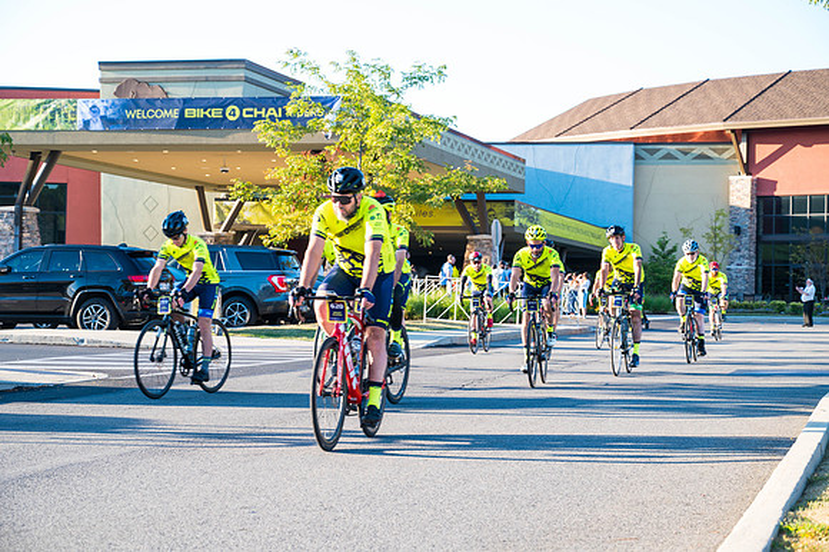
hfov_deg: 28.9
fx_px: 1611
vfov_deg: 19.4
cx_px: 414
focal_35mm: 70
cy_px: 276
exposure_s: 1/250
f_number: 5.6
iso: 400
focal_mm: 70
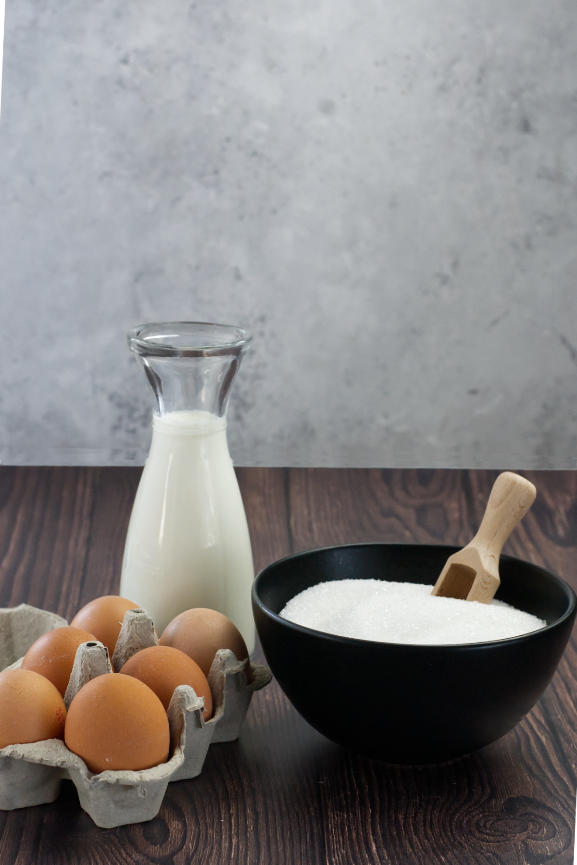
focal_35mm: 75
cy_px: 432
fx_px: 1803
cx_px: 288
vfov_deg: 27.0
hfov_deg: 18.2
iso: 1600
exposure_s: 1/80
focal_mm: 50
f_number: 6.3
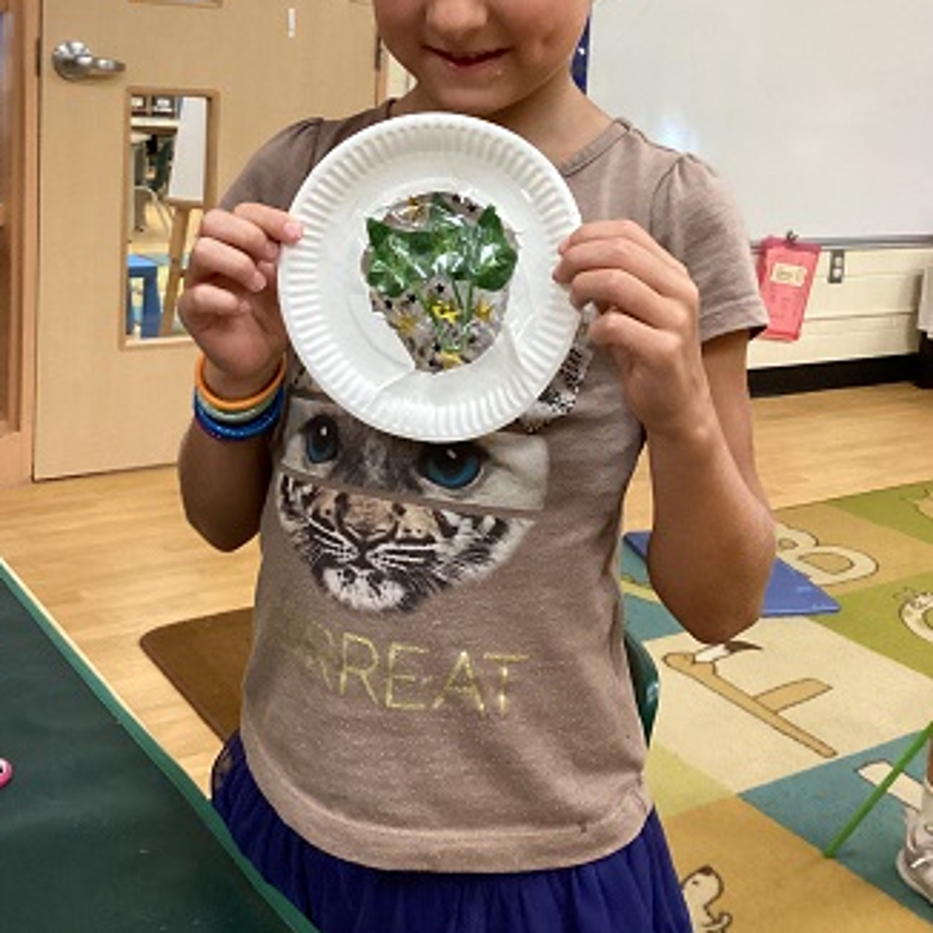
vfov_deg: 38.9
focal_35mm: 42
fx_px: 1281
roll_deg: -3.6
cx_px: 402
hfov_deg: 39.9
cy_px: 226
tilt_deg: -6.5
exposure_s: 1/60
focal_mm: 3.3
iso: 320
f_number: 2.4
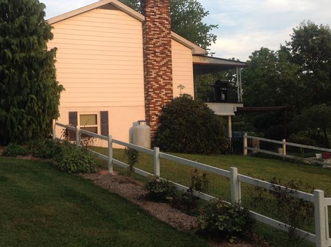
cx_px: 143
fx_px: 506
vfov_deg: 27.4
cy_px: 99
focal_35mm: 53
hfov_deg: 36.2
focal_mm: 4.28
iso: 50
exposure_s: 1/351
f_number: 2.4
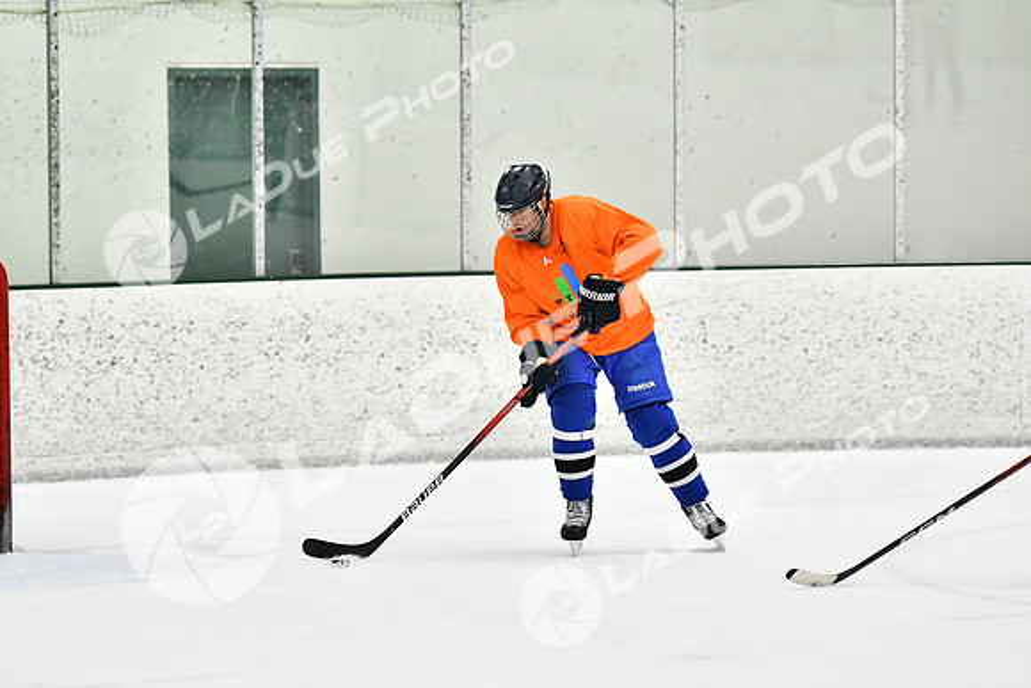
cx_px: 516
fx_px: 5800
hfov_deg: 10.2
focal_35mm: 202
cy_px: 344
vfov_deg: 6.8
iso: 6400
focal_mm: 135
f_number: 2.8
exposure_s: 1/1600
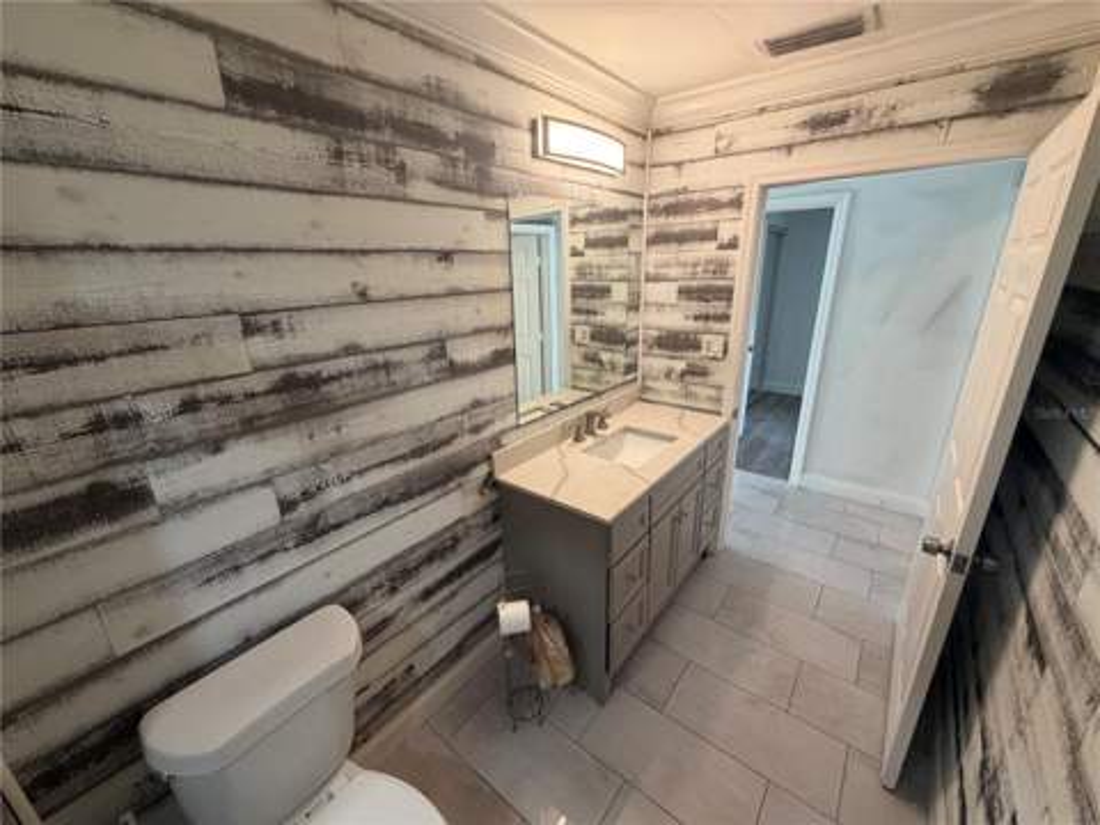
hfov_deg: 102.1
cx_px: 550
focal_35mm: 14
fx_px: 445
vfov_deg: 85.7
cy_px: 412
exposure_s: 1/120
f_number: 2.2
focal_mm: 2.22
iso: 250
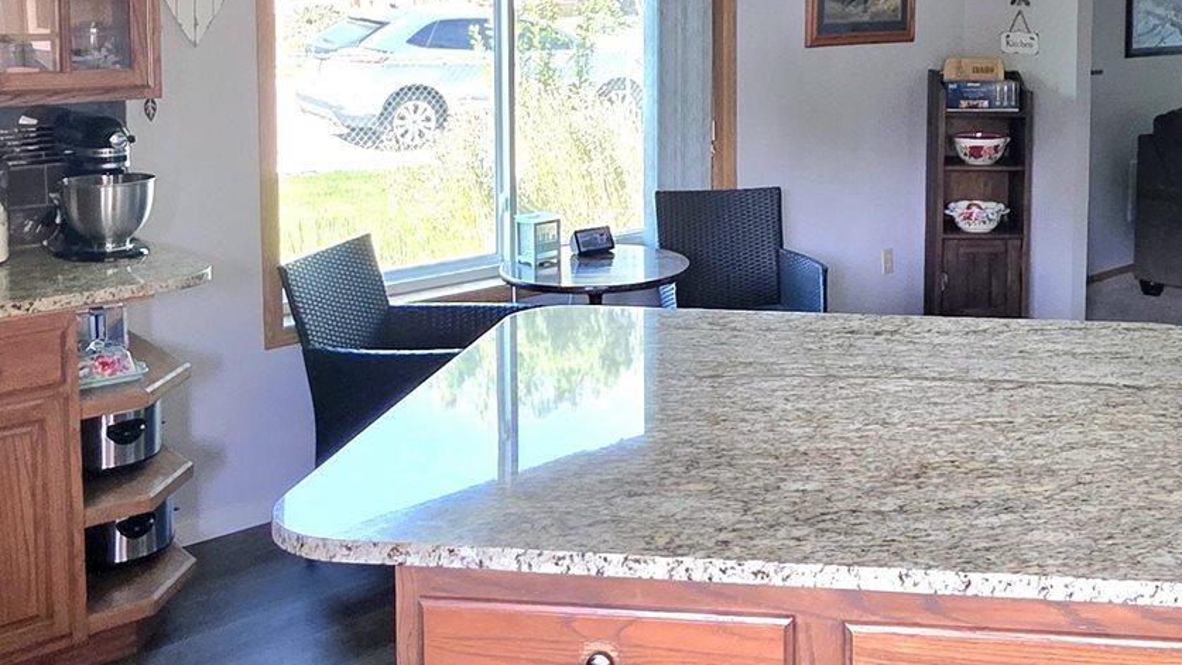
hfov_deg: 50.8
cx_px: 768
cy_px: 93
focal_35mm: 39
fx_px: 1222
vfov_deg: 29.4
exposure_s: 1/120
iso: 250
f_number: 1.9
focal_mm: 2.2
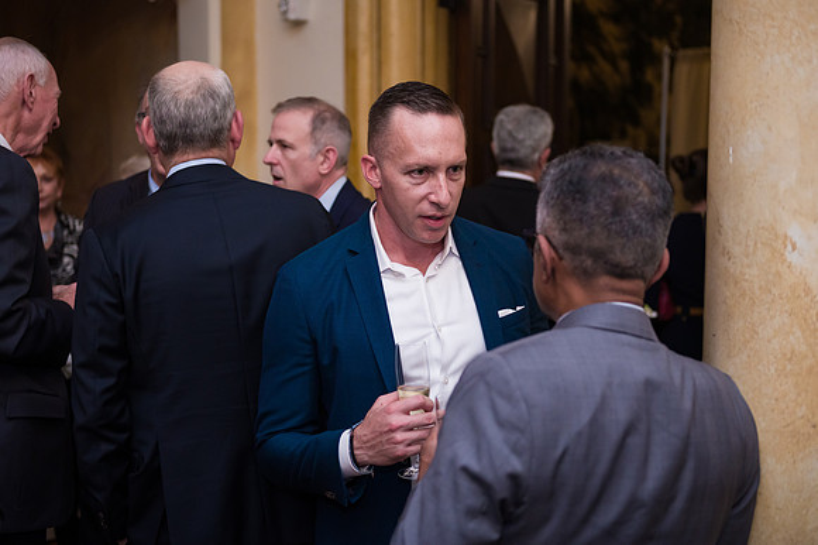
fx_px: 1136
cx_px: 409
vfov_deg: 27.0
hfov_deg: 39.6
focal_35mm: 50
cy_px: 273
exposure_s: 1/200
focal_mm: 50
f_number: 3.2
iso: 1600
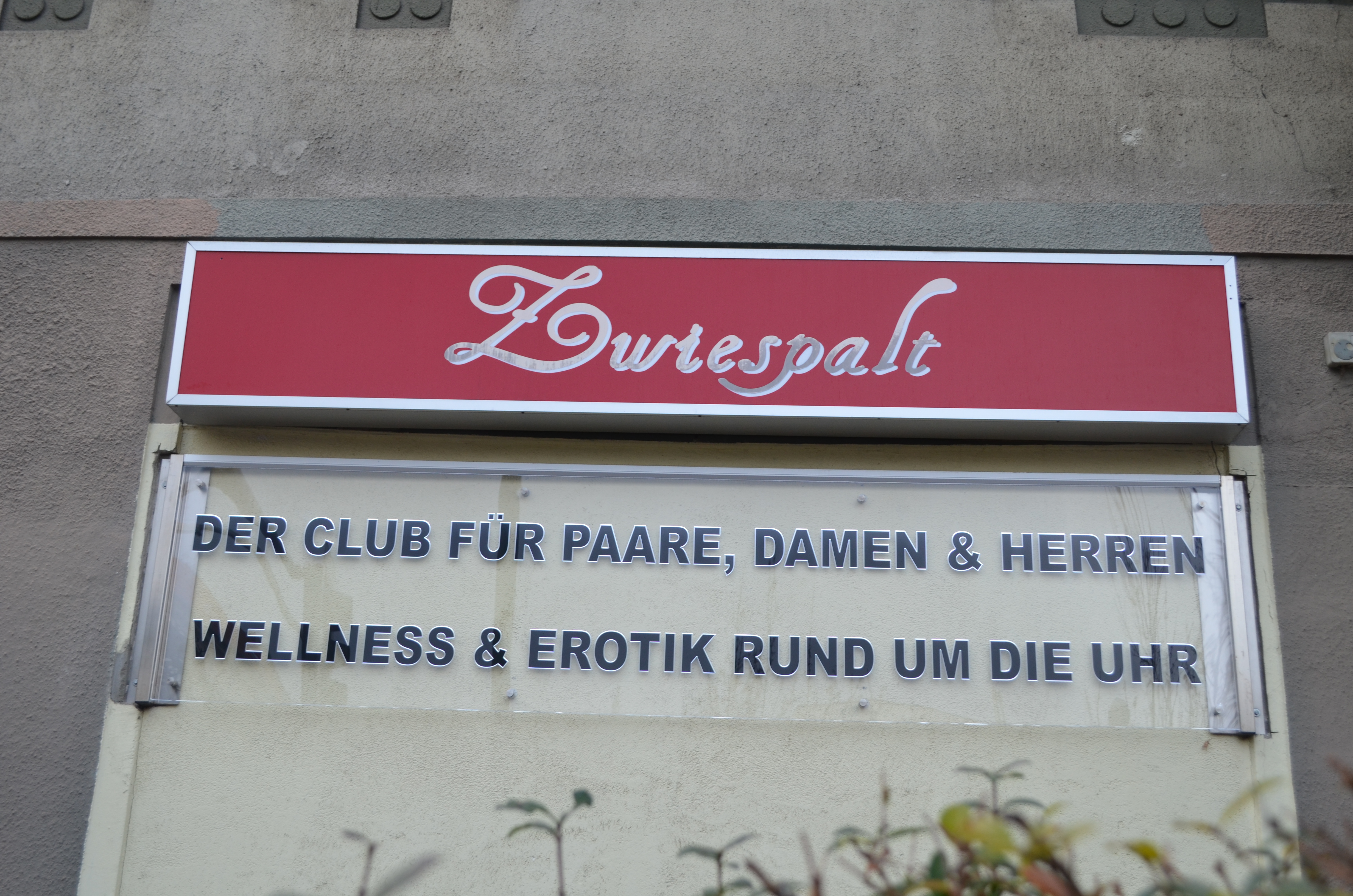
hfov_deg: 49.6
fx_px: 1463
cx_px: 676
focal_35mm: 39
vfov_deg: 34.1
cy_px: 448
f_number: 5.6
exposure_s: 1/125
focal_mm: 26
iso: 360
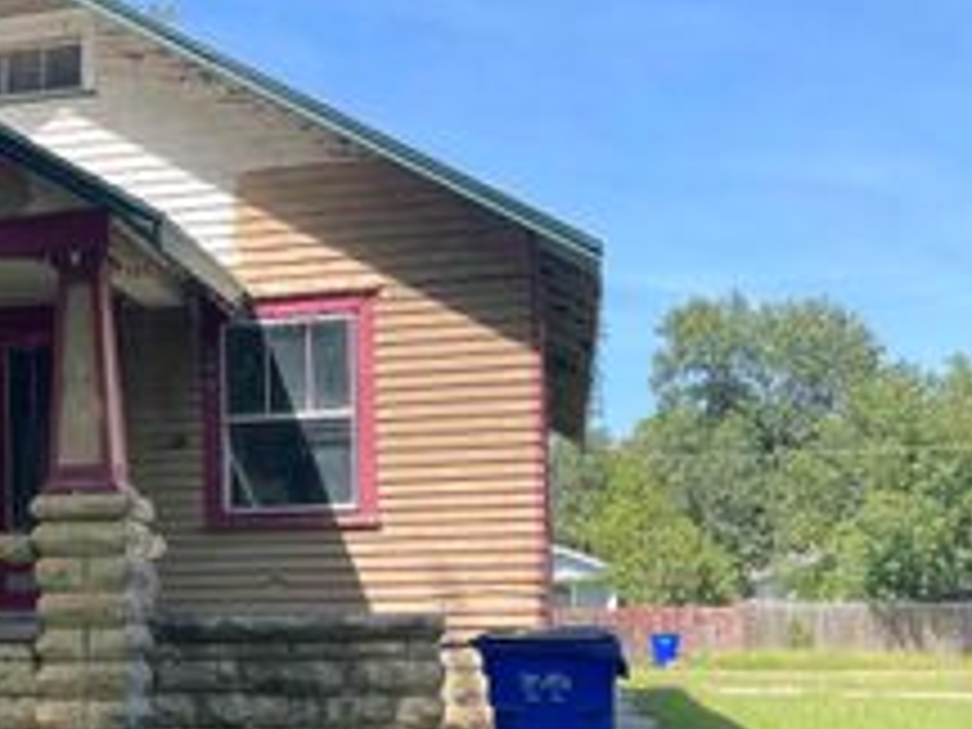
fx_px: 1629
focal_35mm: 58
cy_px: 542
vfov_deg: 25.0
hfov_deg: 30.6
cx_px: -27
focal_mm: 5.1
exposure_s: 1/867
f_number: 1.6
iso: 32
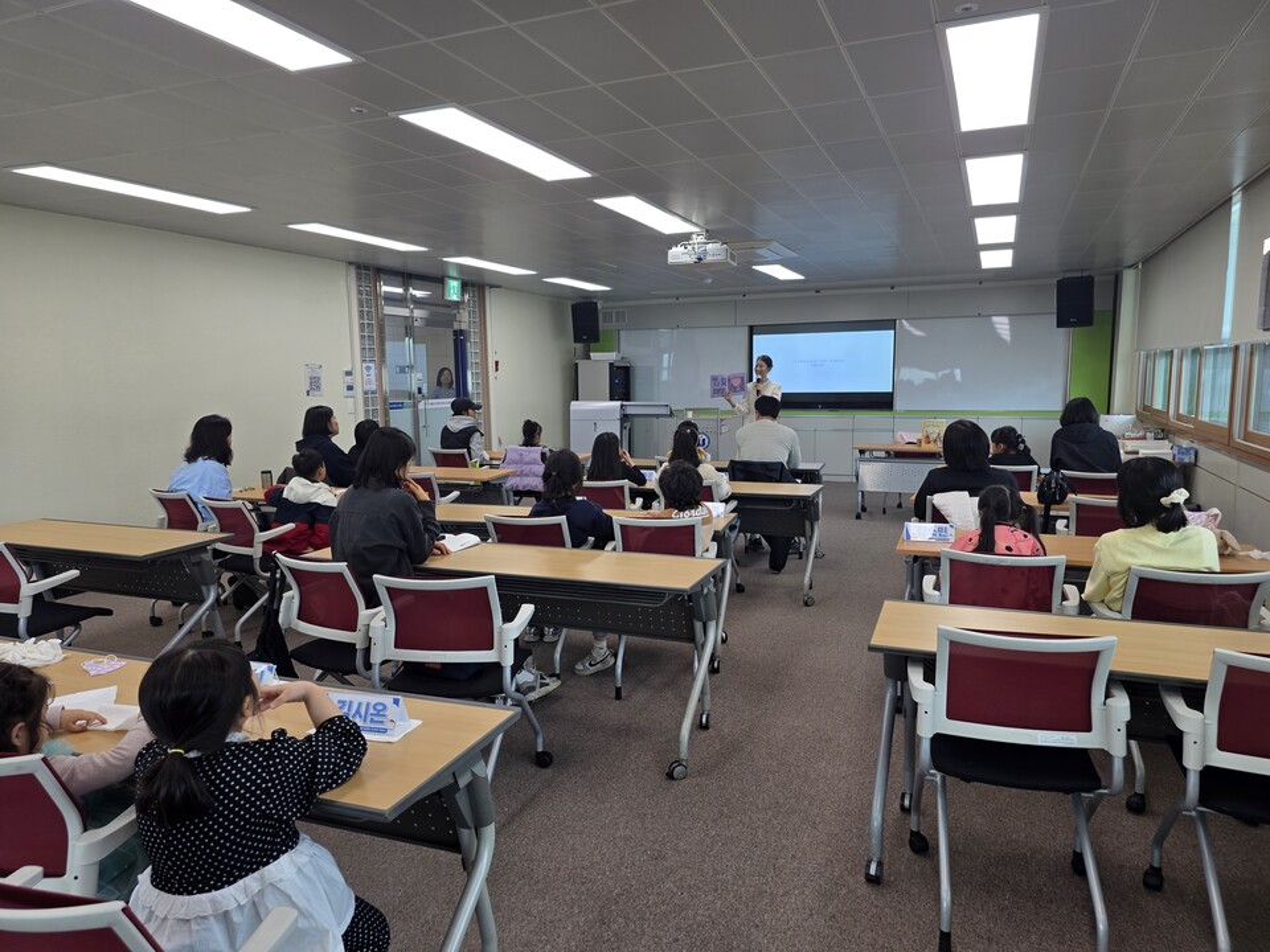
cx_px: 635
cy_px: 476
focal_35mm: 23
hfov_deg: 73.9
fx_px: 844
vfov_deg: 58.9
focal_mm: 6.3
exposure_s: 1/120
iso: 32
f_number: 1.7
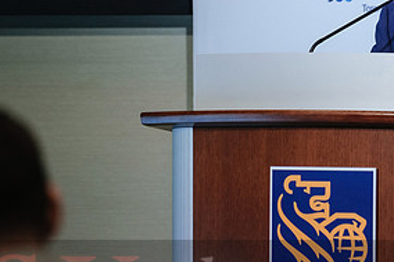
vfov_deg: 2.6
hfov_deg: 3.9
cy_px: 37
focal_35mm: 530
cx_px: 298
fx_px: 5797
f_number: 2.8
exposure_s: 1/80
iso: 800
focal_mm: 140
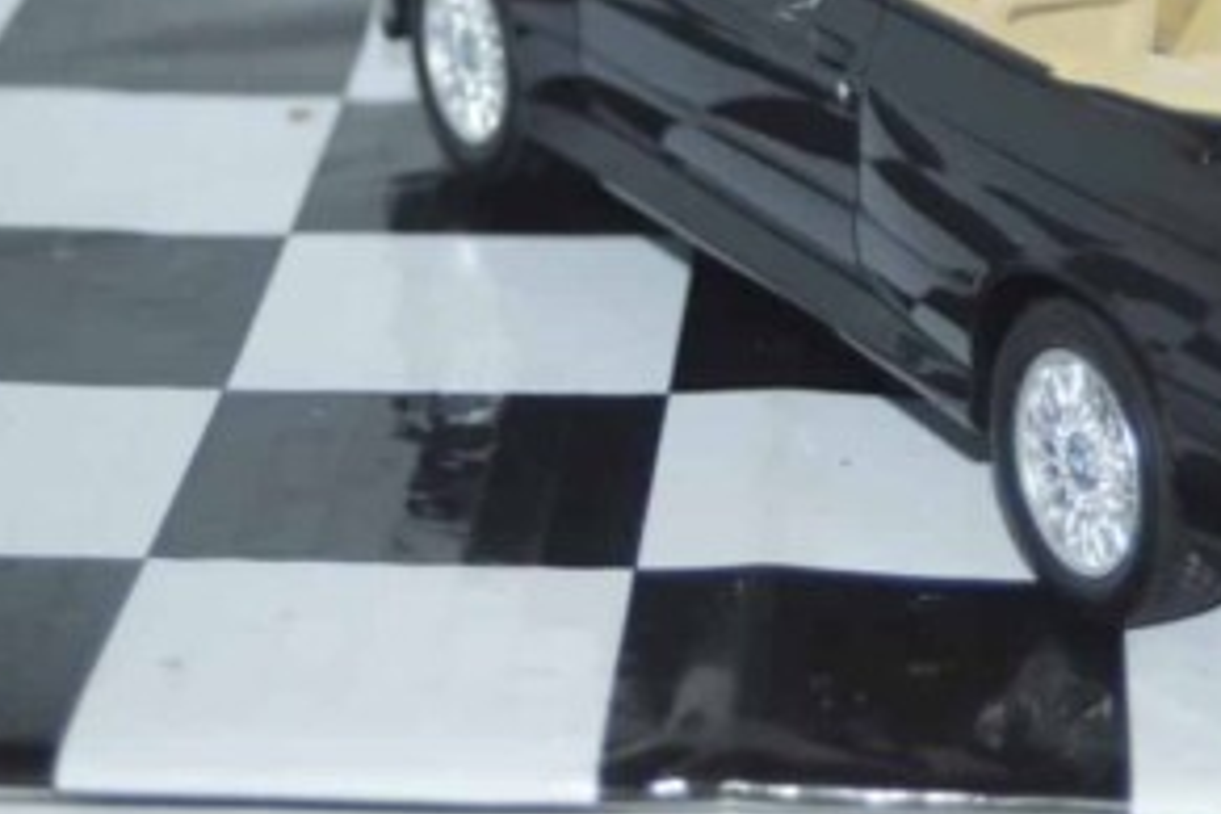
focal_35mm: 139
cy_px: 29
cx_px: 1057
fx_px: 4715
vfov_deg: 9.8
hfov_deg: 14.6
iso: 400
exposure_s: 1/100
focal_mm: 45
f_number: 4.5
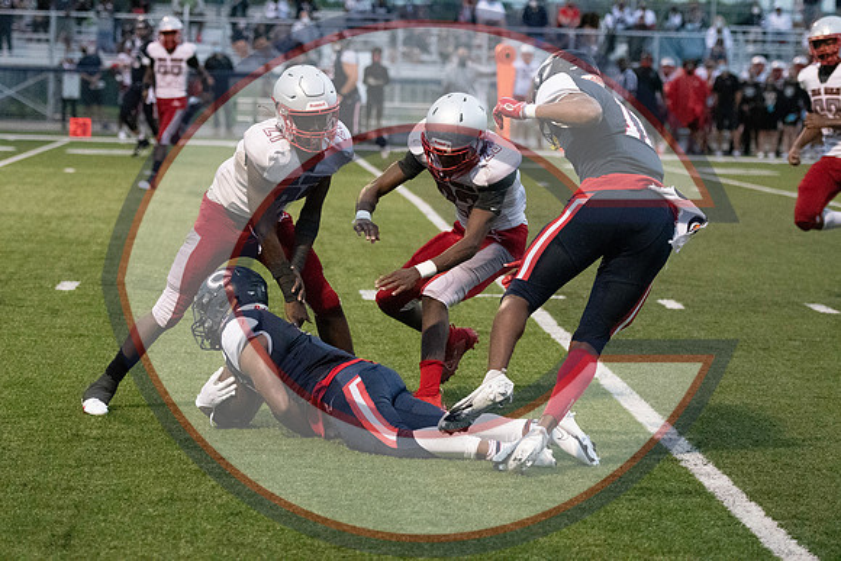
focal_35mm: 129
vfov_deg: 10.6
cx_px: 420
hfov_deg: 15.9
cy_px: 280
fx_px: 3014
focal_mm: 86
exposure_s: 1/2500
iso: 14400
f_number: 2.8
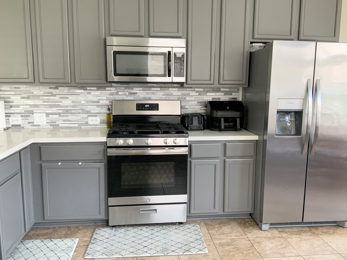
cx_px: 178
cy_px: 130
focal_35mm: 30
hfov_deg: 60.0
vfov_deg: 46.8
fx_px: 301
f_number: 1.8
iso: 100
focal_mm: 3
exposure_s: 1/60
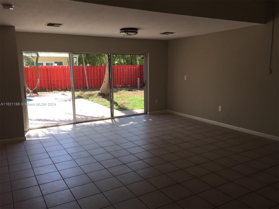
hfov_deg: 61.7
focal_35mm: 29
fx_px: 234
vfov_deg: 48.2
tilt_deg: -8.1
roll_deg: +0.2
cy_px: 104
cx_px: 140
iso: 32
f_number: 2.2
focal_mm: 4.15
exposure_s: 1/134
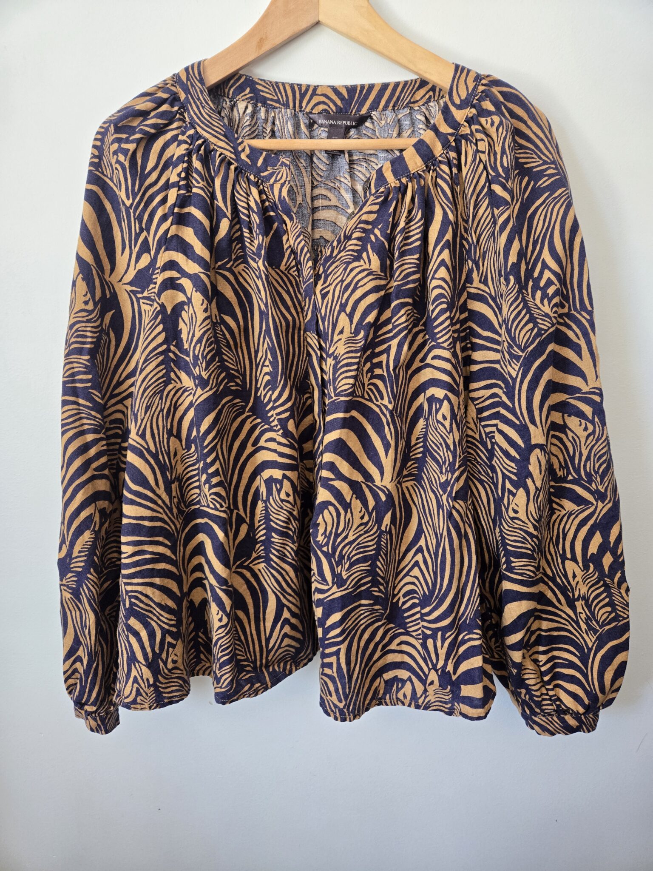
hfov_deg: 58.9
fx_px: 578
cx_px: 326
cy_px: 436
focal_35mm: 23
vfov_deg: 73.9
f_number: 1.8
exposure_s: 1/120
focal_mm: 5.4
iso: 200
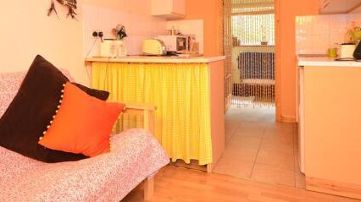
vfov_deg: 38.6
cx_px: 184
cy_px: 41
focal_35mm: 29
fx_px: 277
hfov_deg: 66.1
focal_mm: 12
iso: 200
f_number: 5.6
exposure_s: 2
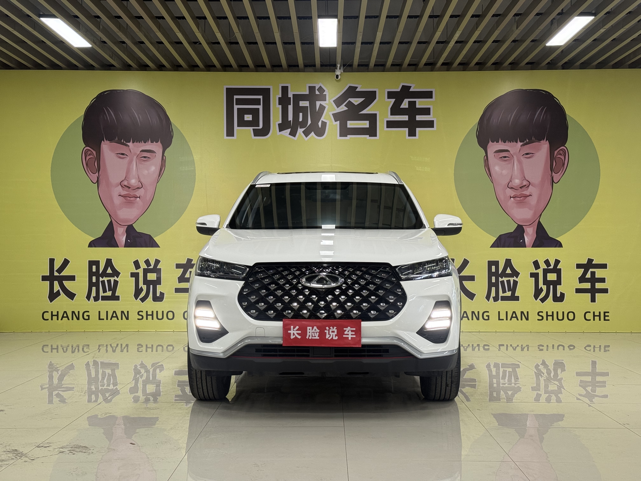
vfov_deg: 30.3
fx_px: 889
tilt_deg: +0.0
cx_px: 320
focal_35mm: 48
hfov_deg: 39.7
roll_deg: -0.1
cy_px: 240
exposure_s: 1/100
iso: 80
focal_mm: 6.76
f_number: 1.78
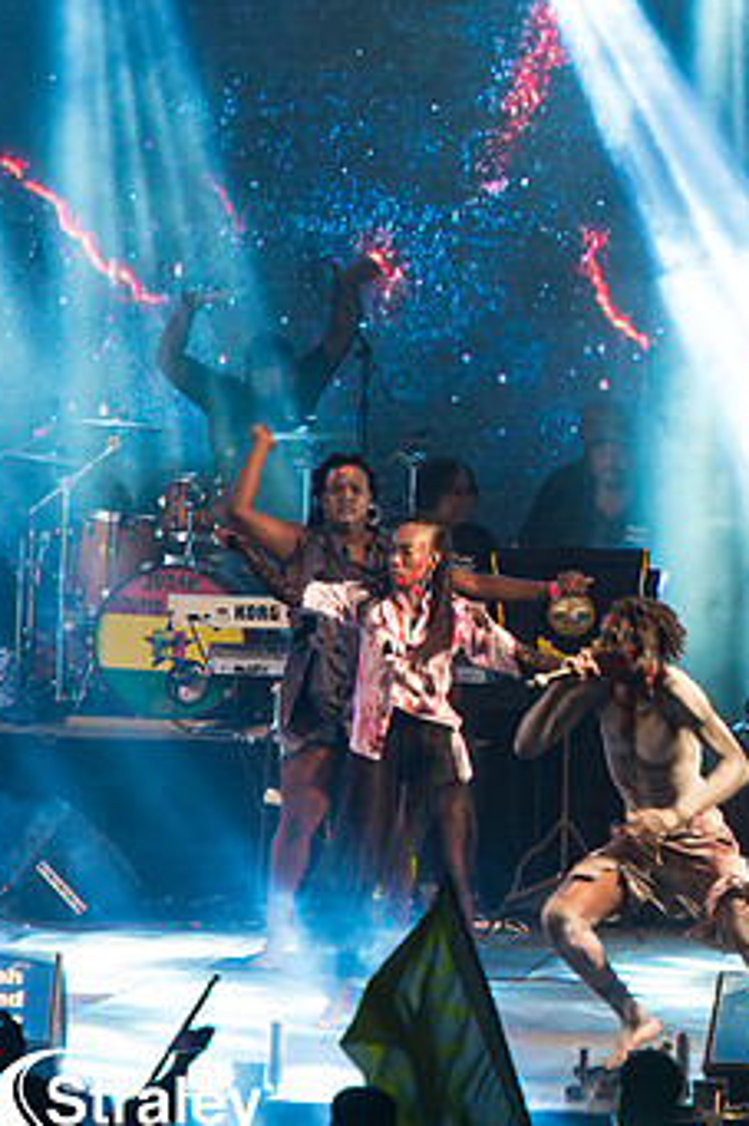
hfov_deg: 2.6
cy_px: 495
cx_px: 858
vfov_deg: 4.0
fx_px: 16306
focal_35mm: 522
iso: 3200
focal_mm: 240
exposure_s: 1/160
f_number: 5.6
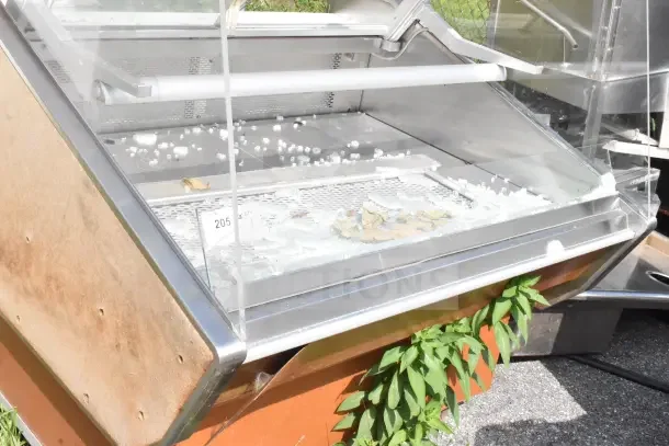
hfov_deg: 42.3
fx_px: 864
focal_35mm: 46
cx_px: 334
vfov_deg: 29.0
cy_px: 223
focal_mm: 31
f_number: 22
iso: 6400
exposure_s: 1/2000
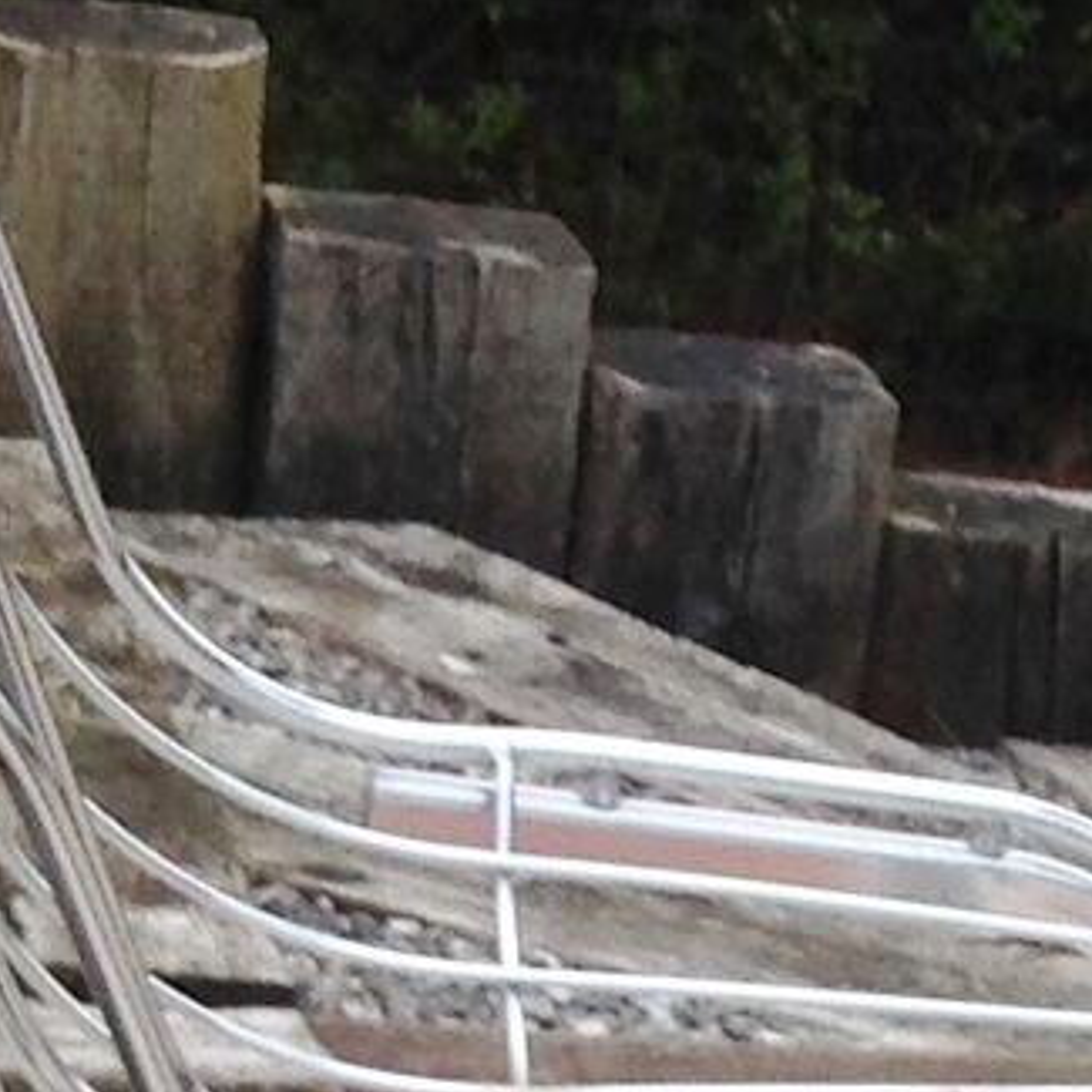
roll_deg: -16.5
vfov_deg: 8.8
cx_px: 2147
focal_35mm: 190
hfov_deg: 8.7
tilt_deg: -30.2
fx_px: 6781
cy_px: 1992
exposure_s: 1/174
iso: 50
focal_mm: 4.28
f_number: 2.4
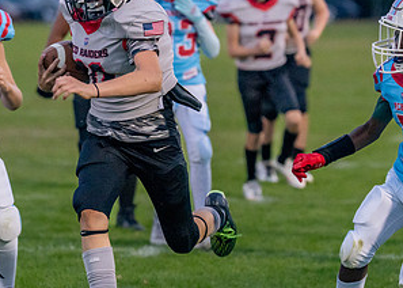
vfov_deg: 3.7
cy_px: 105
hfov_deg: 5.2
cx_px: 137
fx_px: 4406
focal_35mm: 385
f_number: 2.8
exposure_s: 1/1000
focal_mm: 141
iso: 2000
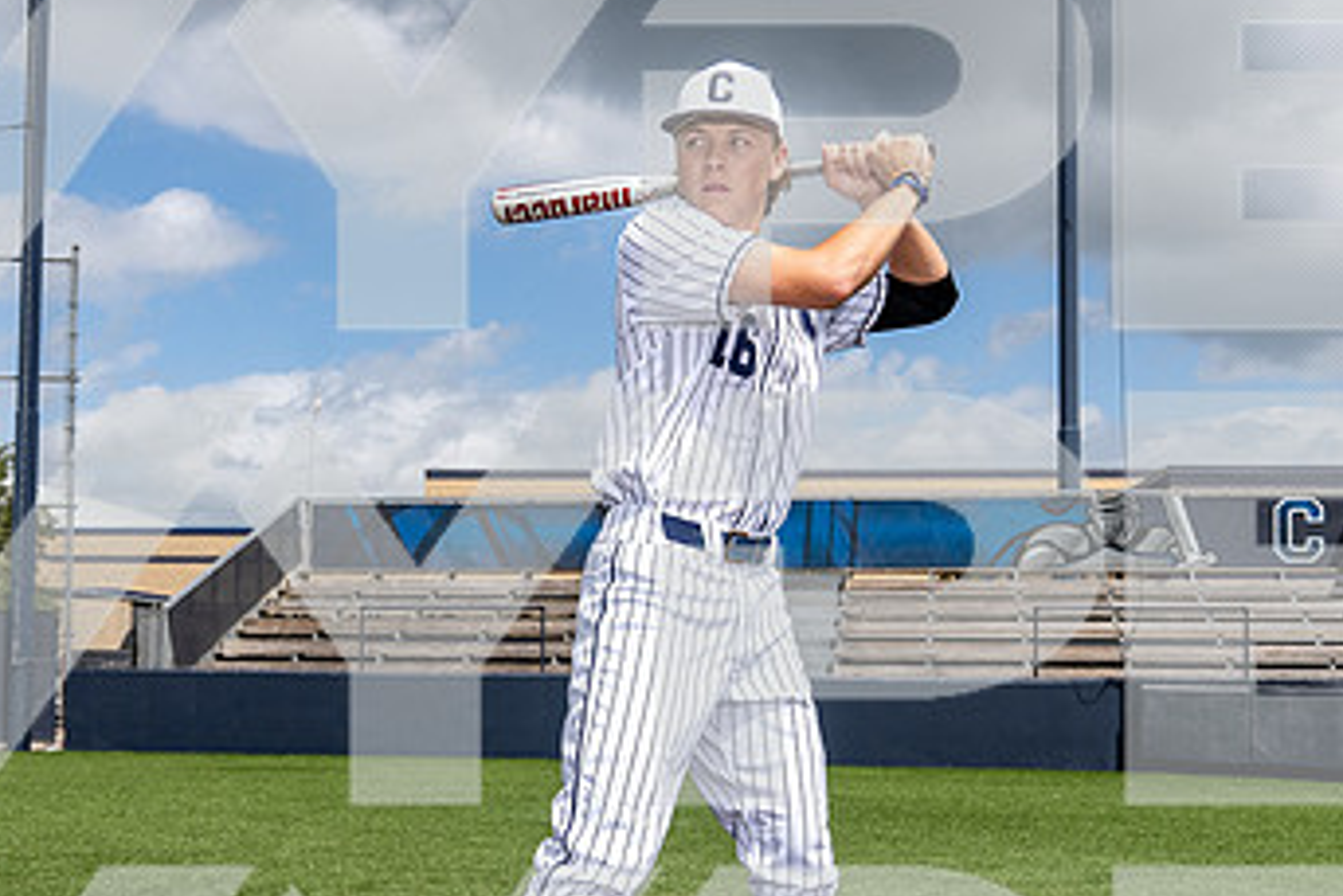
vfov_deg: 29.7
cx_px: 606
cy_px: 601
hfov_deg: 43.5
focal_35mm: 45
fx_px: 1679
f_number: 5
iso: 250
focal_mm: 26
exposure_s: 1/1250
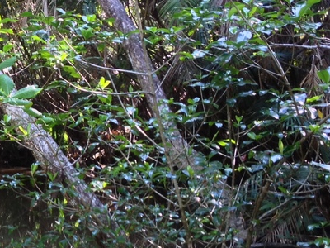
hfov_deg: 18.1
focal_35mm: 105
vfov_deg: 14.1
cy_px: 121
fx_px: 1001
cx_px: -27
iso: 50
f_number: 2.4
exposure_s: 1/24
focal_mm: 4.28
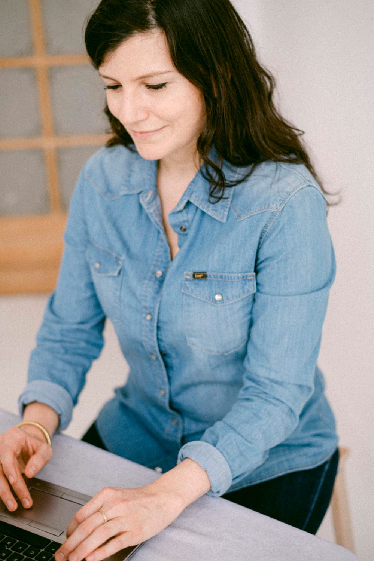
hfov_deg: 27.0
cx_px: 187
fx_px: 780
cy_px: 280
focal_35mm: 50
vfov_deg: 39.6
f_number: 2.5
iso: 80
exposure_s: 1/640
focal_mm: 50
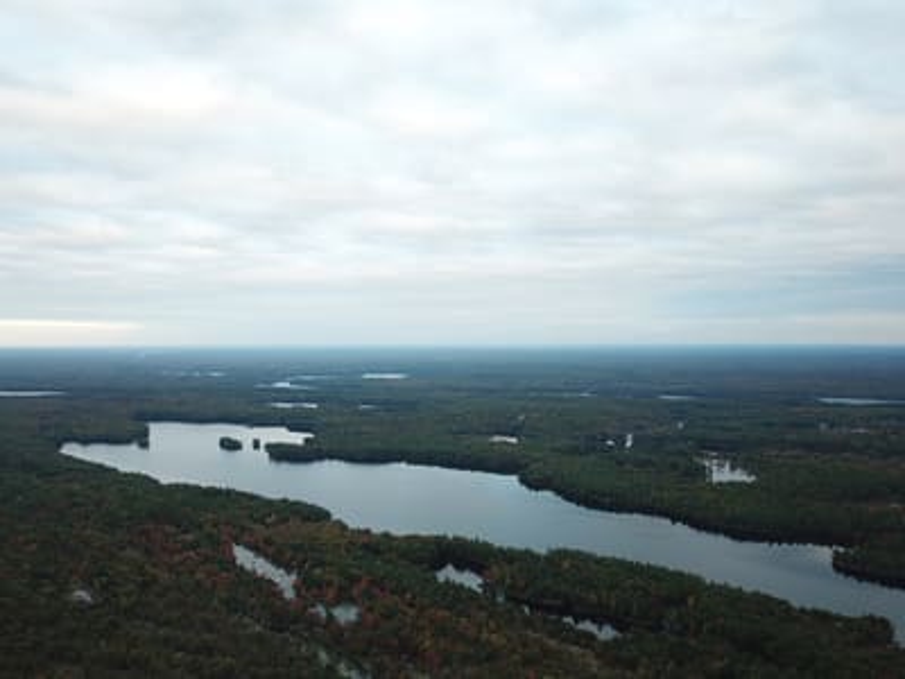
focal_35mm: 26
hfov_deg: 67.3
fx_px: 680
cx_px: 452
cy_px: 340
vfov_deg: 53.1
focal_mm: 4.73
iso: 104
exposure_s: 1/50
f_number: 2.2
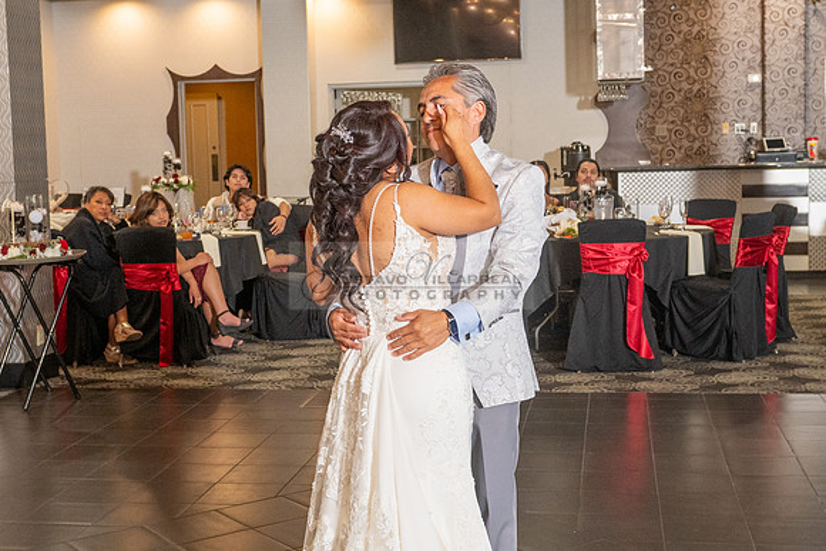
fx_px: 1282
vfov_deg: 24.3
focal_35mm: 56
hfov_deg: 35.7
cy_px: 245
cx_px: 381
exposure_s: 1/125
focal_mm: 27
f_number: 4.5
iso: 800
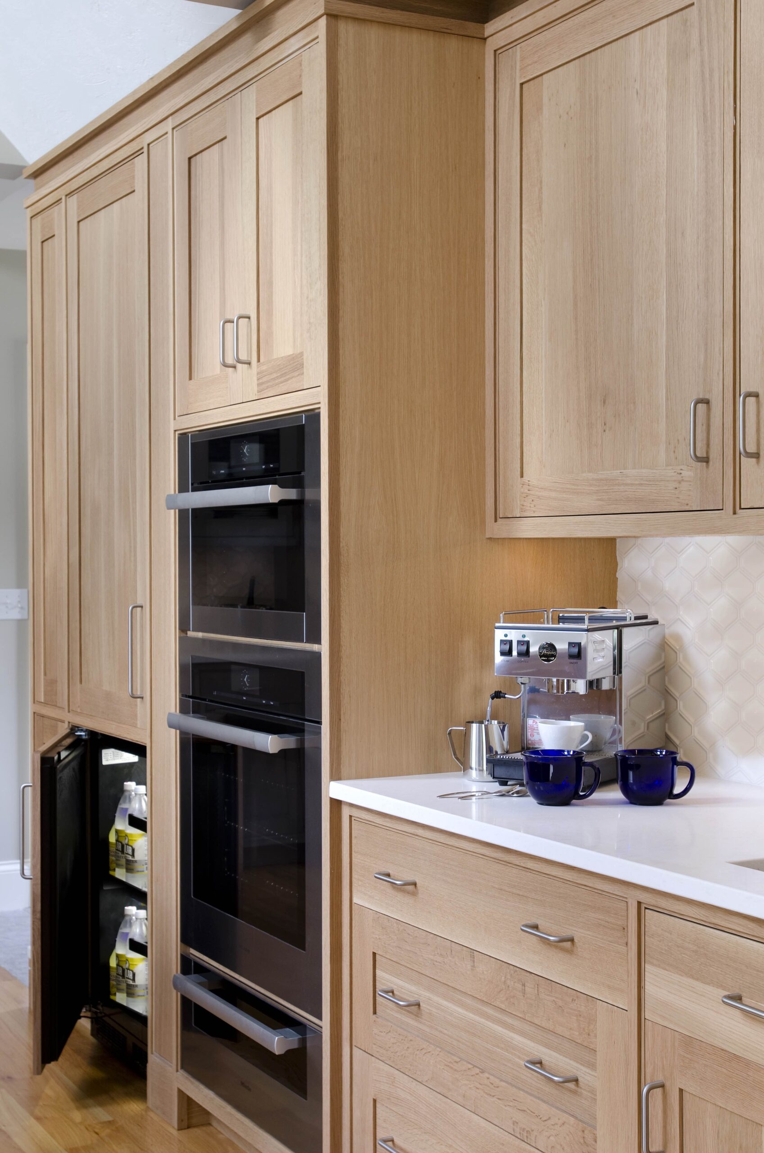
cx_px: 382
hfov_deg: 25.6
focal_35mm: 52
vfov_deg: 37.9
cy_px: 576
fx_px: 1678
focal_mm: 35
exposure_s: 1/3
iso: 100
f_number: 5.6
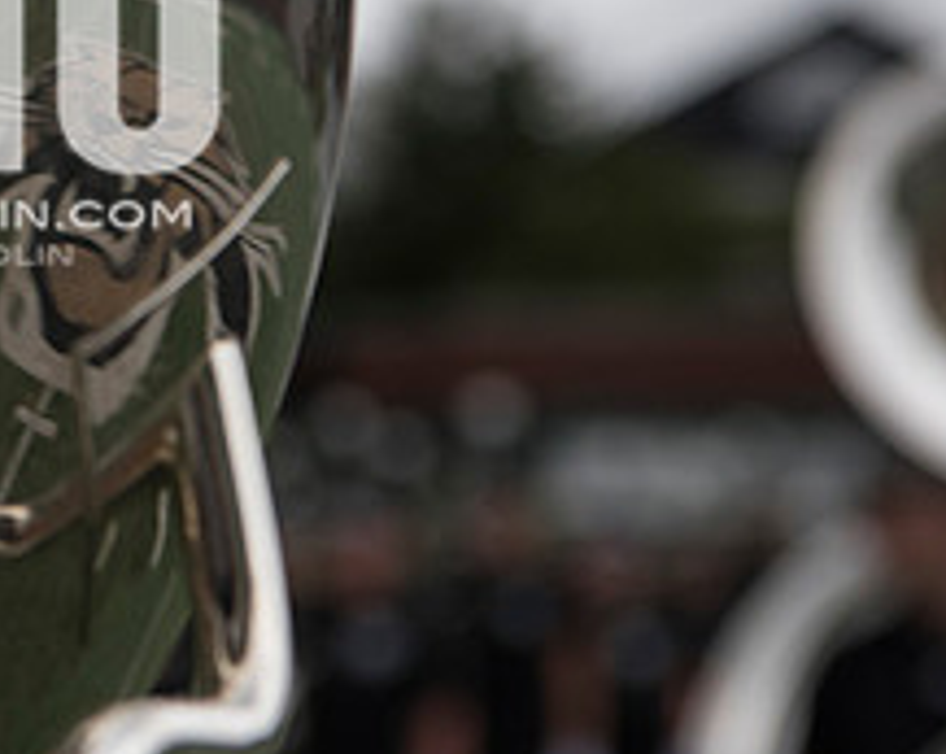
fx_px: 4921
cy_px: 59
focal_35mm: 176
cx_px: -109
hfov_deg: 10.8
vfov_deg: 8.7
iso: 640
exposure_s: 1/3200
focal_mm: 70
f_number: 5.6
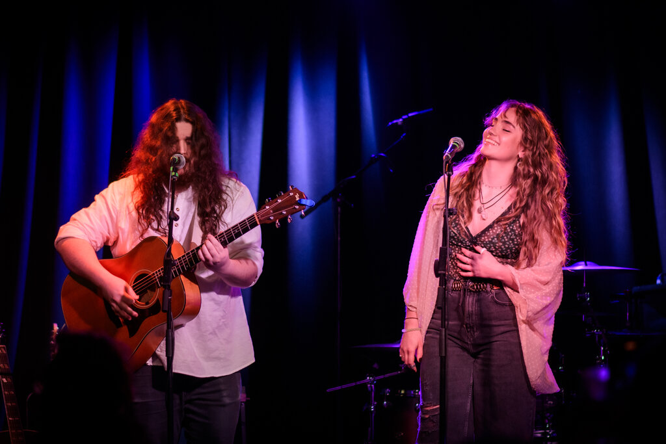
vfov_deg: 16.1
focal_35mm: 85
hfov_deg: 23.9
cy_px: 222
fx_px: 1573
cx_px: 333
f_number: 1.8
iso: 800
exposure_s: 1/500
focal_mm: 85
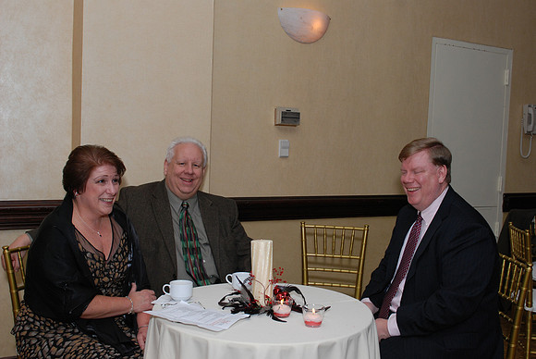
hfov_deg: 47.9
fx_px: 604
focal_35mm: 40
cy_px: 180
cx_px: 268
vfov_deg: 33.1
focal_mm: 27
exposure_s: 1/100
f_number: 5
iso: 400
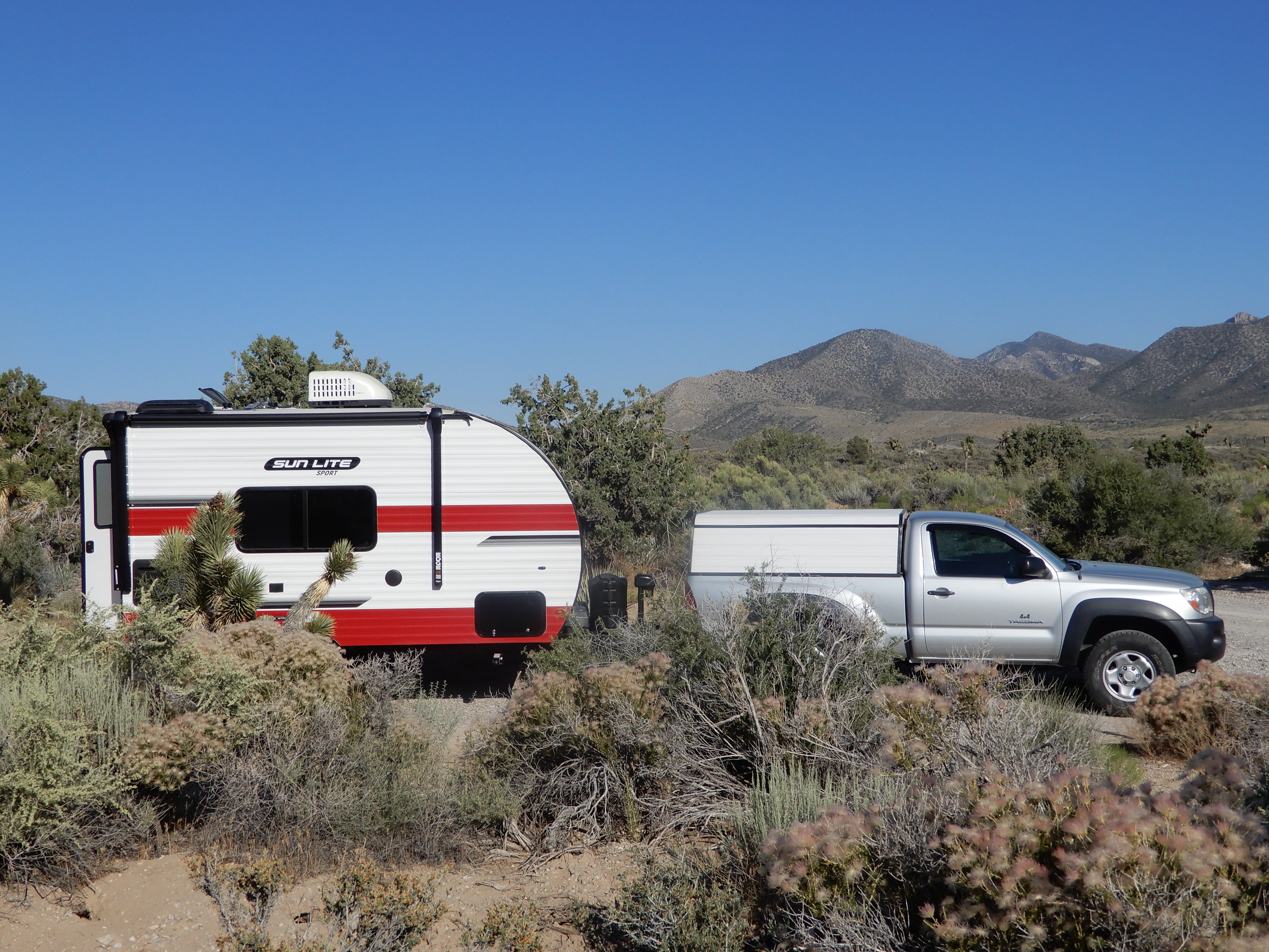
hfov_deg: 44.8
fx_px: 1540
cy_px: 476
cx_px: 634
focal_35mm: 42
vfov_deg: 34.3
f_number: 4
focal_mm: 7.5
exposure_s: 1/1600
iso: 80
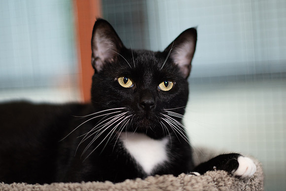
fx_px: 549
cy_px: 88
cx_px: 149
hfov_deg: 29.2
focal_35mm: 69
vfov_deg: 19.7
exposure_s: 1/250
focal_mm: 50
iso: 720
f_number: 1.4
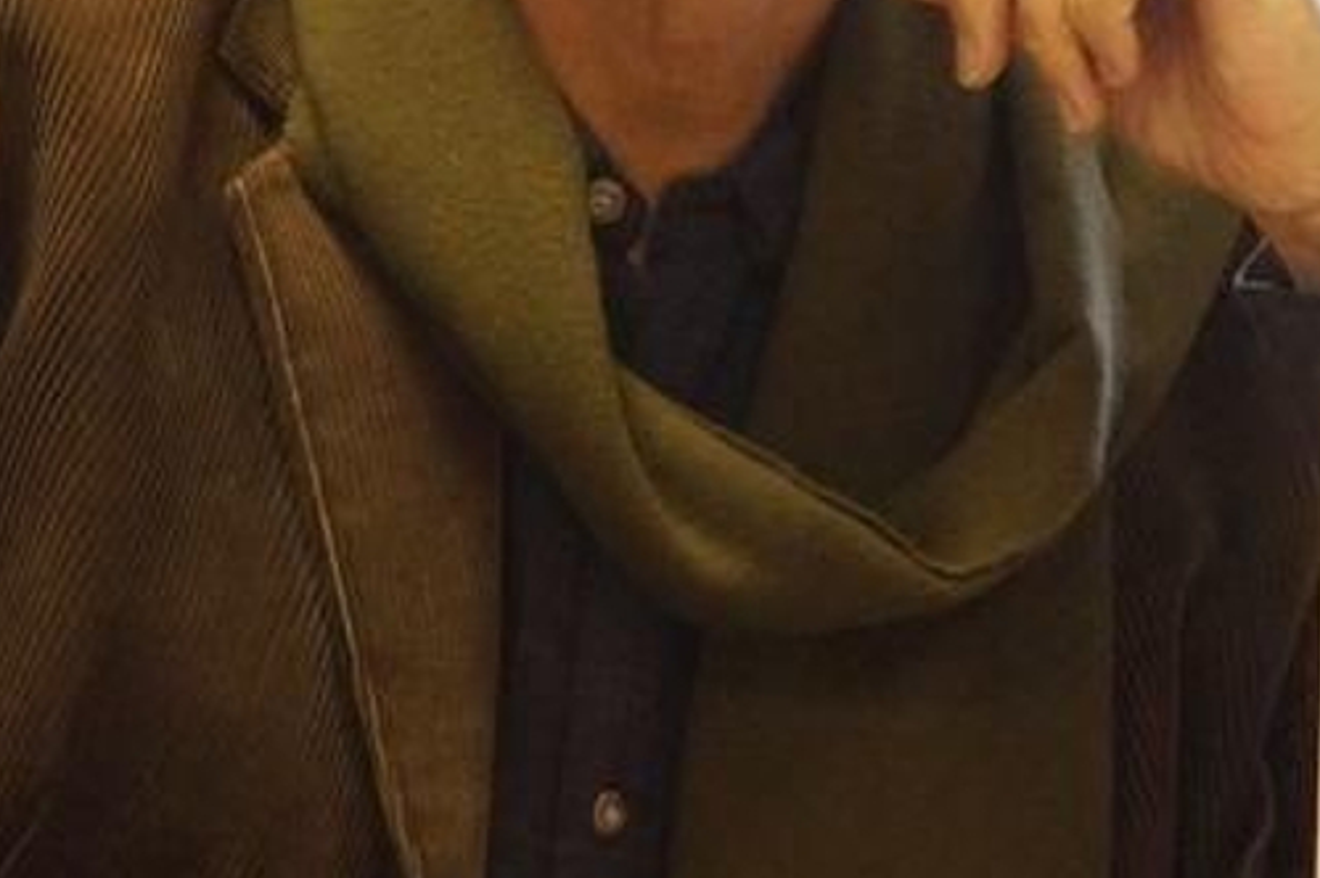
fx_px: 12348
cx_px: 595
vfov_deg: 4.1
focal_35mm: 337
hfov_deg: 6.1
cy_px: 251
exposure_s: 1/30
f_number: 8
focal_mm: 70
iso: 1600
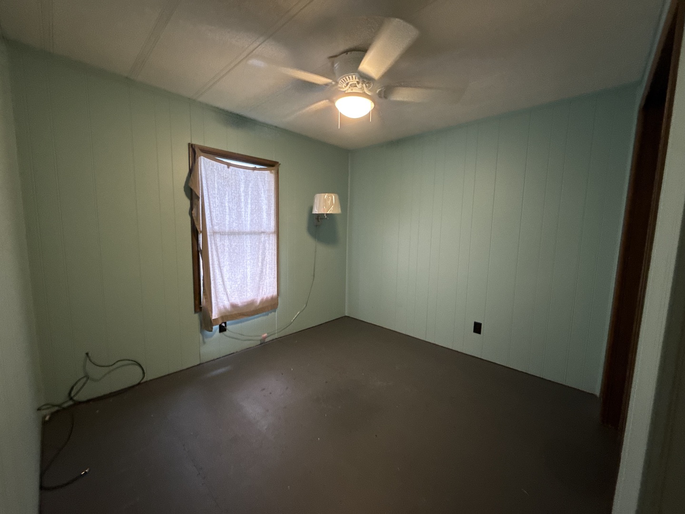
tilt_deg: -5.8
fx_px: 277
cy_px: 257
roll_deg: -0.7
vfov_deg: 85.7
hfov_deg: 102.1
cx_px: 342
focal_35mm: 14
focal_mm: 2.22
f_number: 2.2
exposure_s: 1/60
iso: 640
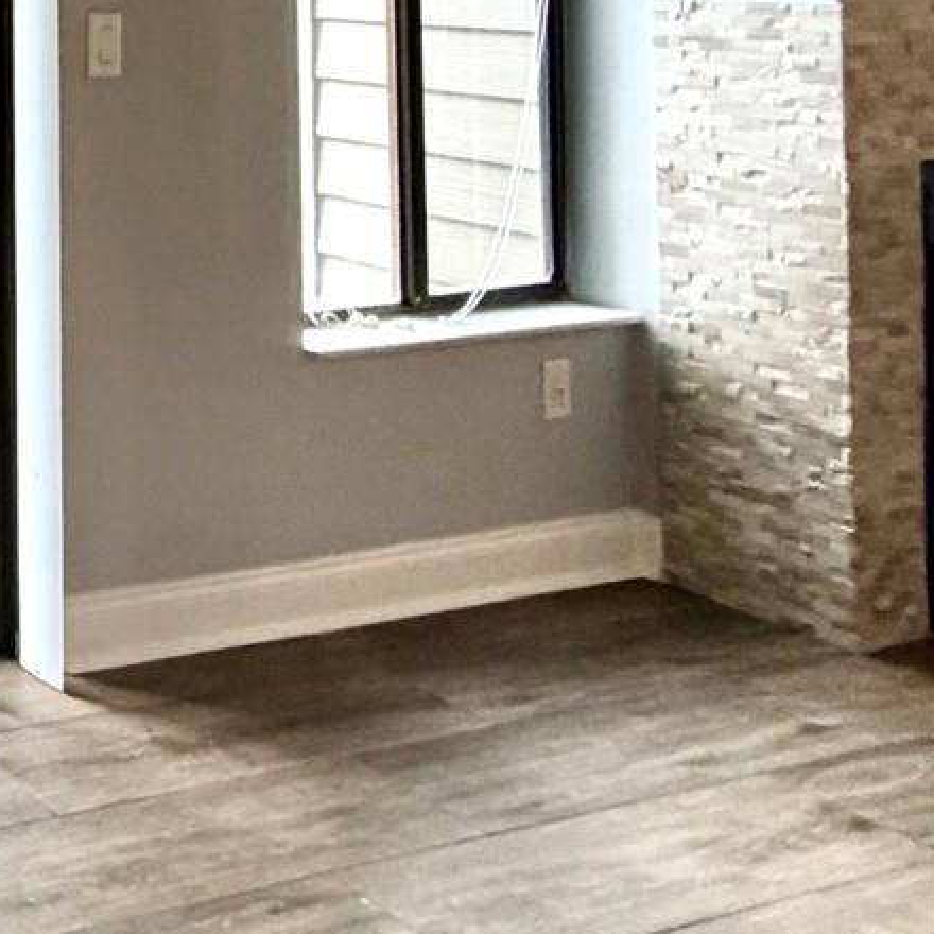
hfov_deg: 22.1
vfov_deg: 33.0
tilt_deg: +2.5
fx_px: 1374
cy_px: -87
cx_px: -756
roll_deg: +1.6
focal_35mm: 45
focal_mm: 2.22
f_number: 2.2
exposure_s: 1/120
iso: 125
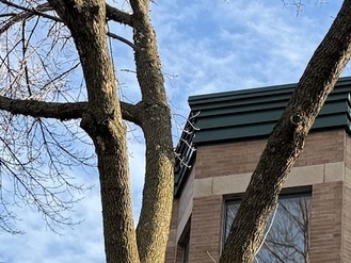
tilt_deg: +21.0
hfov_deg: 18.2
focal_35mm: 105
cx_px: 357
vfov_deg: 12.6
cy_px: 506
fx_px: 1065
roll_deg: -1.7
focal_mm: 6.76
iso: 100
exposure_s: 1/1812
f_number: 1.78
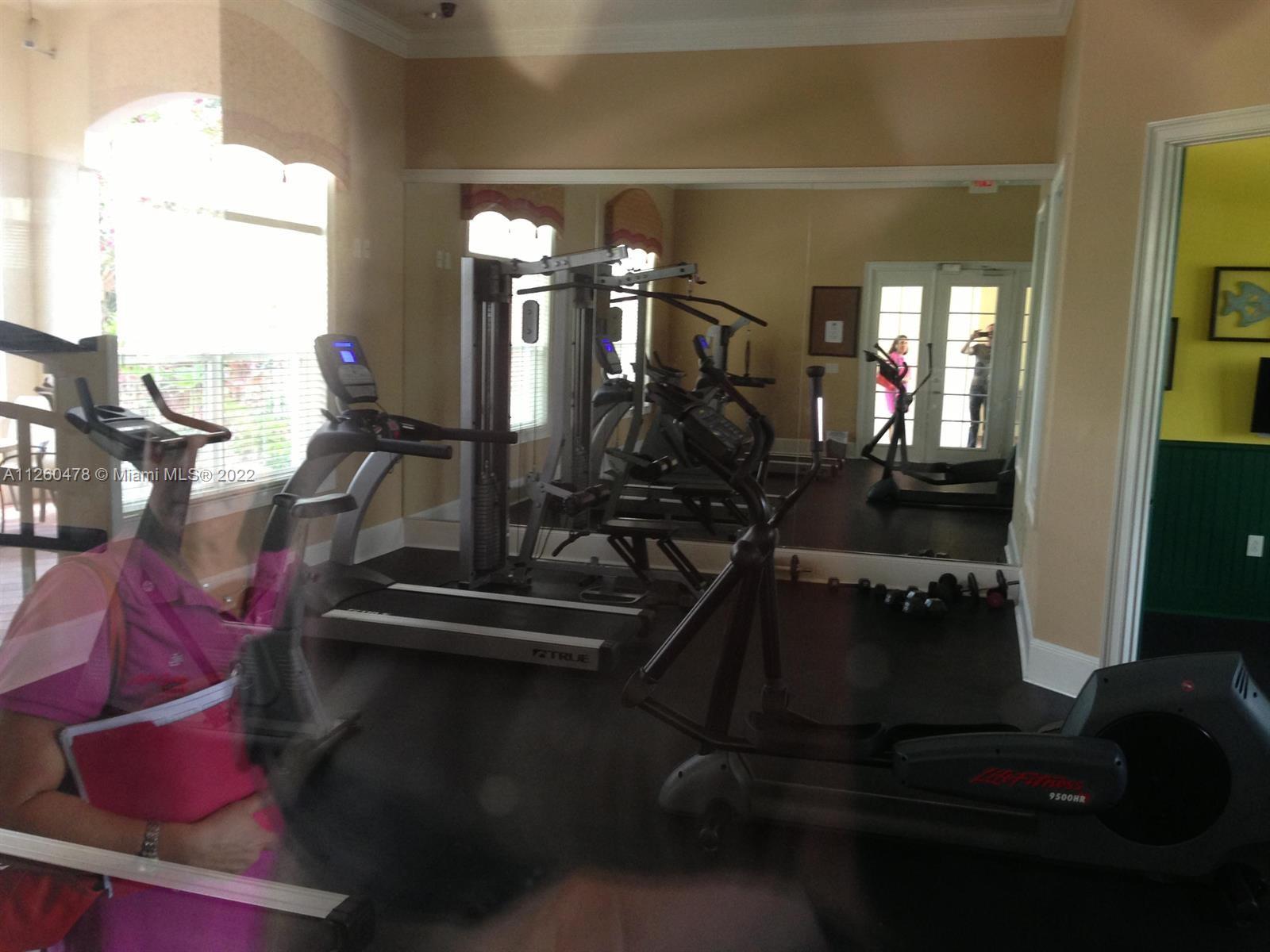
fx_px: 1211
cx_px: 635
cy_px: 476
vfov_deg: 42.9
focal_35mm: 33
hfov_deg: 55.4
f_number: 2.4
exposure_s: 1/20
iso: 160
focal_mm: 4.13
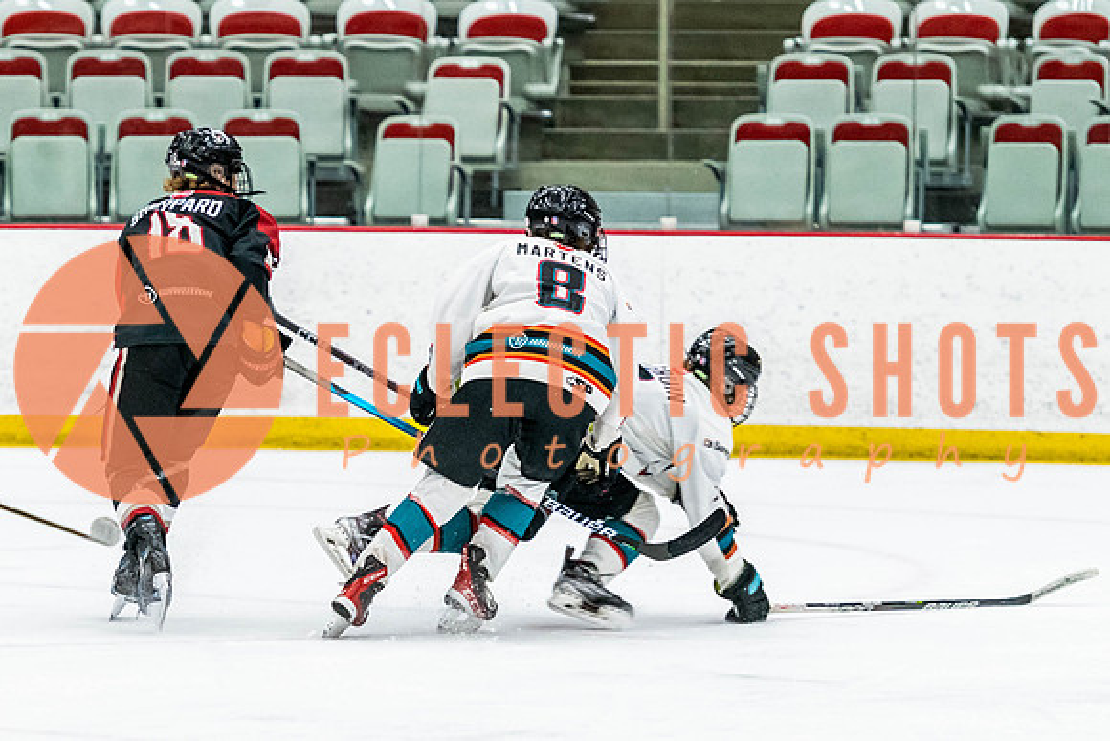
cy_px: 463
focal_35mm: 256
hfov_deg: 8.0
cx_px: 300
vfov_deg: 5.4
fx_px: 7904
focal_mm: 135
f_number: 2.8
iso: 2500
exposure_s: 1/640
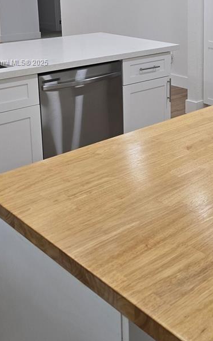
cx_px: 200
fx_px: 455
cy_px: 63
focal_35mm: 49
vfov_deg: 39.3
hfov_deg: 25.4
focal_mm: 6.3
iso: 125
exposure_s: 1/120
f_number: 1.7
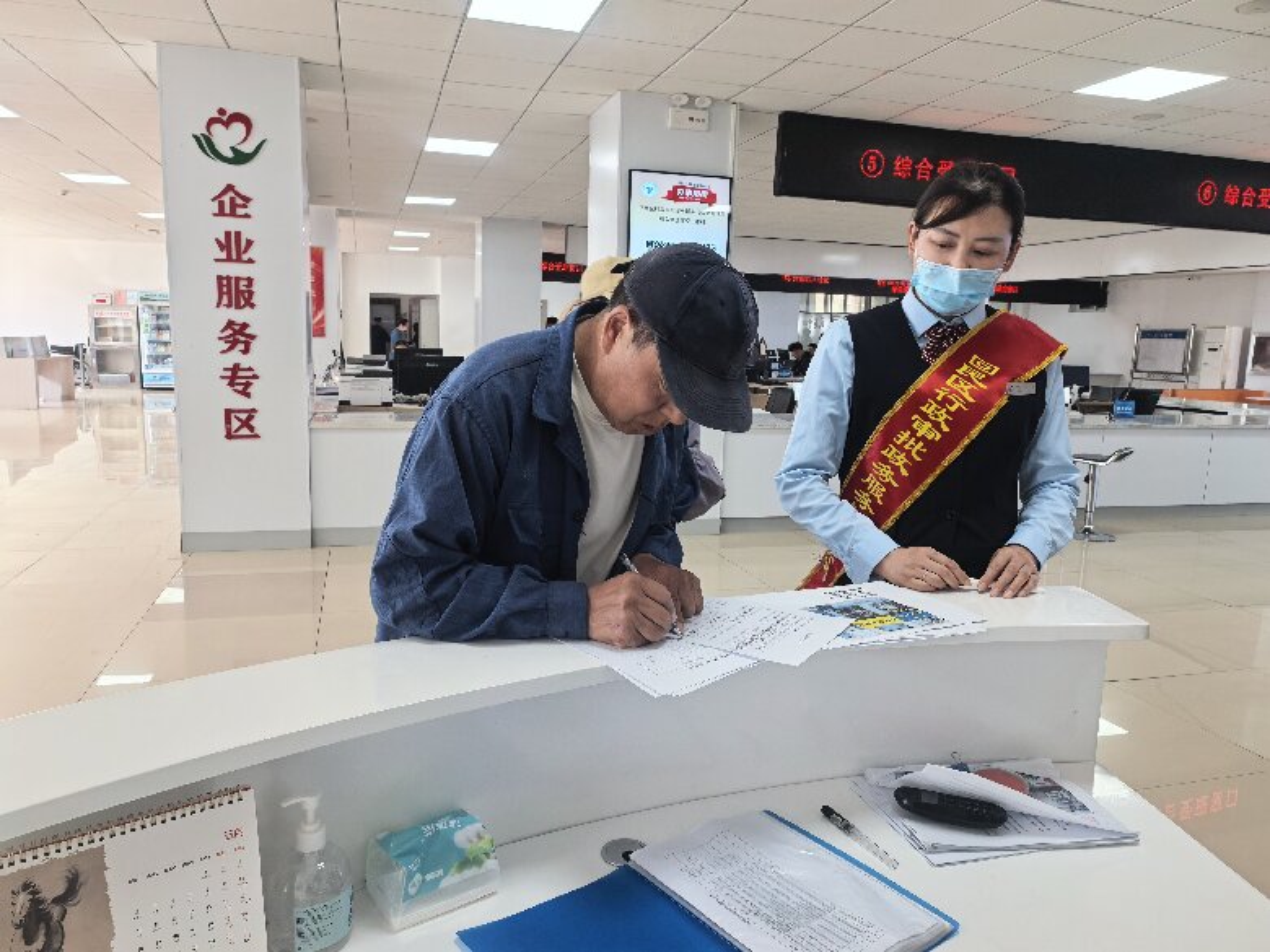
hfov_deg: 71.6
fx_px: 881
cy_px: 476
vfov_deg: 56.8
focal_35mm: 24
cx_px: 635
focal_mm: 8.5
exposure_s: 1/100
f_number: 4
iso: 250
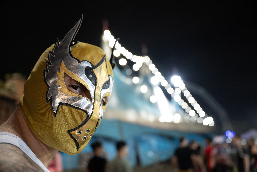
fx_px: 232
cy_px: 86
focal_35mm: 32
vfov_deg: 40.5
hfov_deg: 58.0
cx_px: 128
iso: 8000
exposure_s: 1/320
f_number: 2.8
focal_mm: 32.5
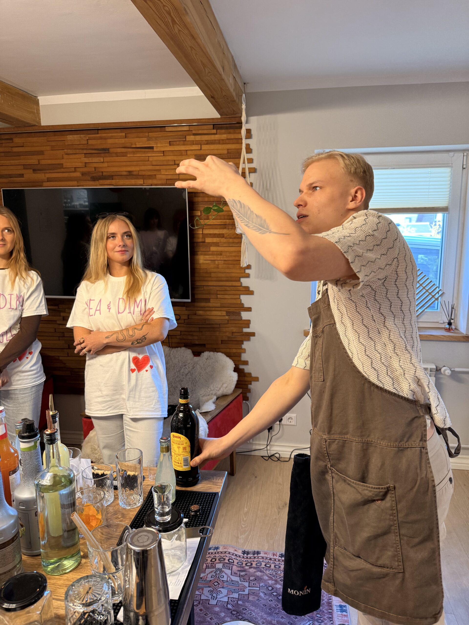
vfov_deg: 71.6
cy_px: 312
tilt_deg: -9.5
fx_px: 434
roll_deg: +0.3
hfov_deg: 56.8
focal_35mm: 24
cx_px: 234
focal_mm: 6.76
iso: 200
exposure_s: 1/62
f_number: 1.78
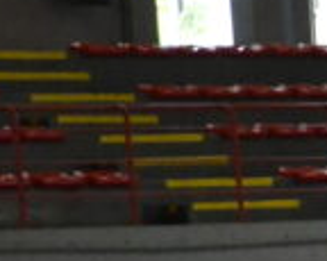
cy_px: 559
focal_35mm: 440
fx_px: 4255
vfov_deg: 3.5
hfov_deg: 4.2
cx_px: 1070
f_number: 5.3
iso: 3200
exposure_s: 1/320
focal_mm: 44
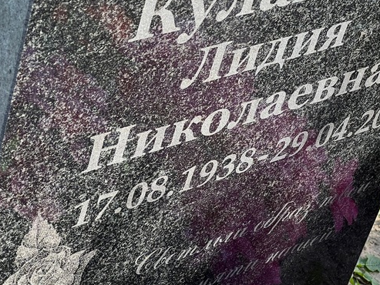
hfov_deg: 15.7
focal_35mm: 125
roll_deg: -18.1
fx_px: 1373
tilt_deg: -35.3
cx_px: 251
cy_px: 99
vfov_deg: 11.9
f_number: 2.8
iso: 32
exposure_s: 1/133
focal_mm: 9
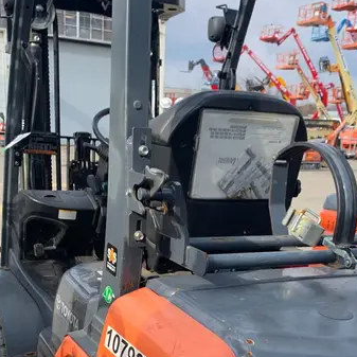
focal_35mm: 50
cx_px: 204
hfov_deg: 34.0
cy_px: 325
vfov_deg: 32.3
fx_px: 583
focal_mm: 4.25
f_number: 1.8
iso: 25
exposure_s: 1/597
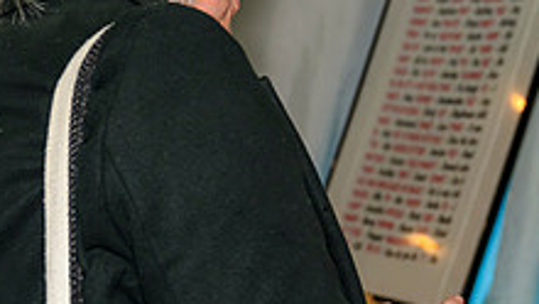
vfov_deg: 8.4
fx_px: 2059
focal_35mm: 144
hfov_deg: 14.9
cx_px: 385
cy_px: 122
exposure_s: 1/100
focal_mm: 47
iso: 2500
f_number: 4.5
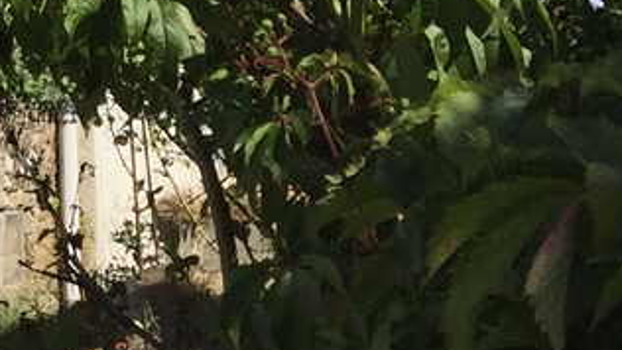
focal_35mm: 160
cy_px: -45
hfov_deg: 11.2
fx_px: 2640
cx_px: -866
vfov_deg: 7.5
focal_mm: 4.15
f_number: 2.2
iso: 32
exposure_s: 1/3049
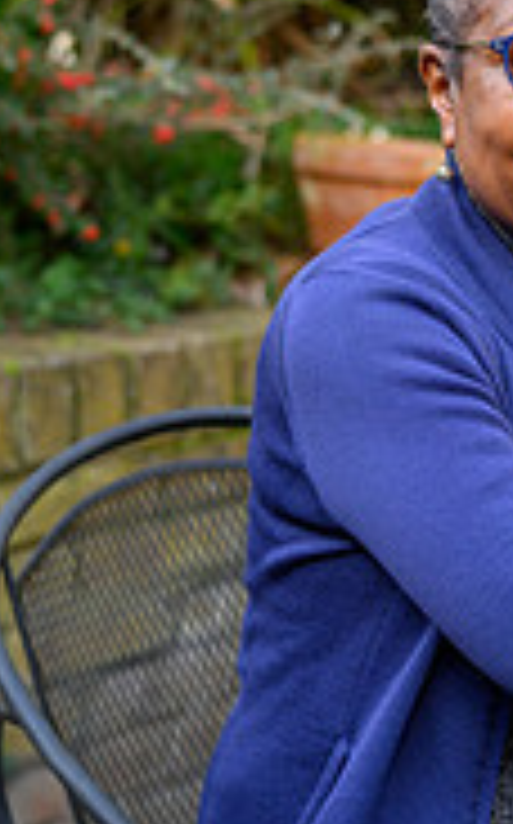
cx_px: 572
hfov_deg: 12.4
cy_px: 185
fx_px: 2310
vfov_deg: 20.0
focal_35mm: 103
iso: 180
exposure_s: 1/400
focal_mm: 41
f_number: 2.1
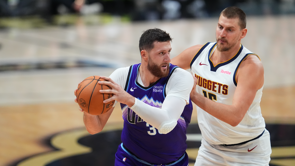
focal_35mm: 420
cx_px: 147
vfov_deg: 2.9
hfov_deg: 5.1
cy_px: 85
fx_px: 3285
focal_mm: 400
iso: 6400
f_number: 3.5
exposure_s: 1/2000
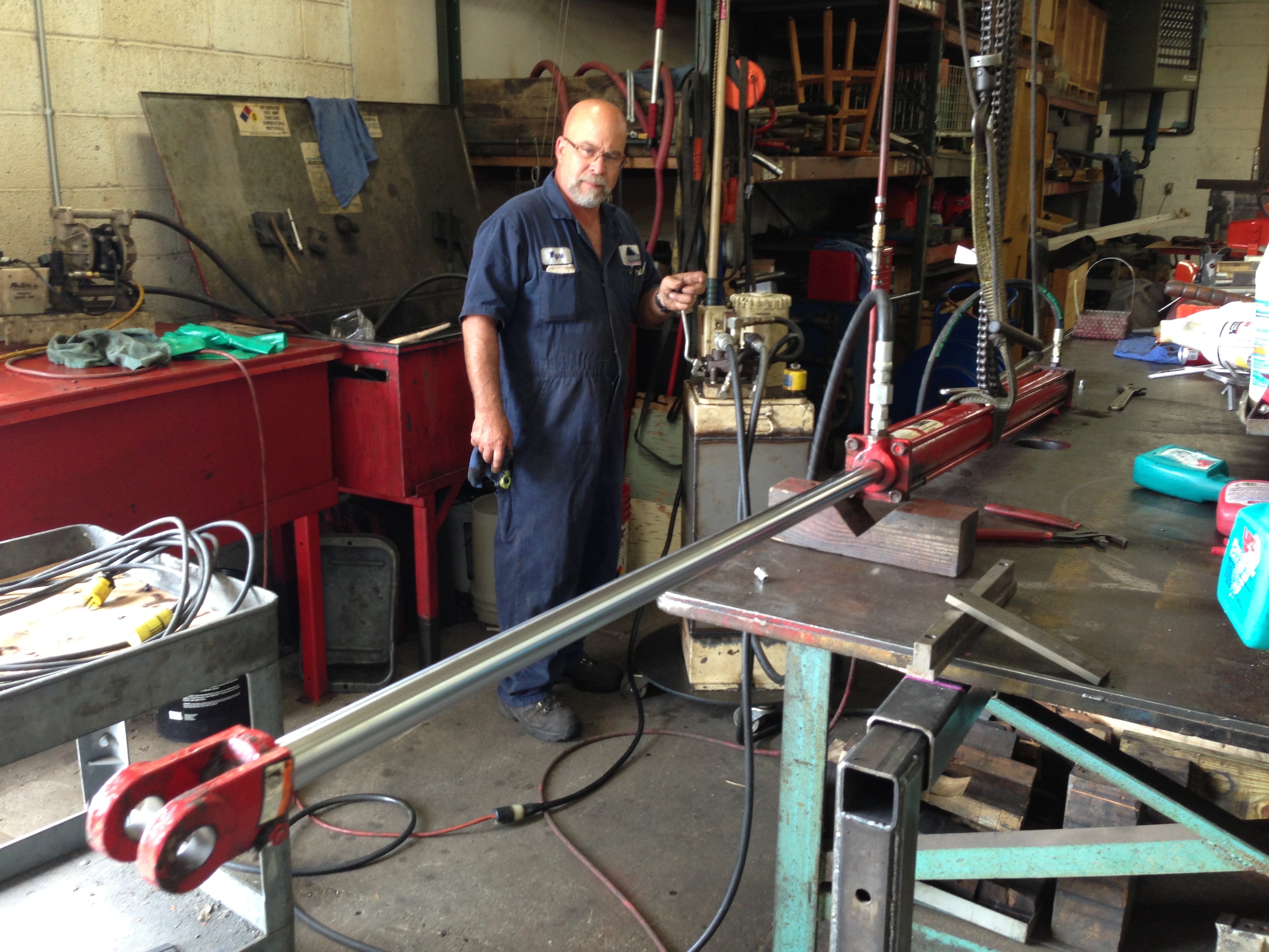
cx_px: 634
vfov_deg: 42.9
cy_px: 476
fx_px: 1210
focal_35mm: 33
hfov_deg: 55.4
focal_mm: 4.13
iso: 80
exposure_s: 1/20
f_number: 2.4
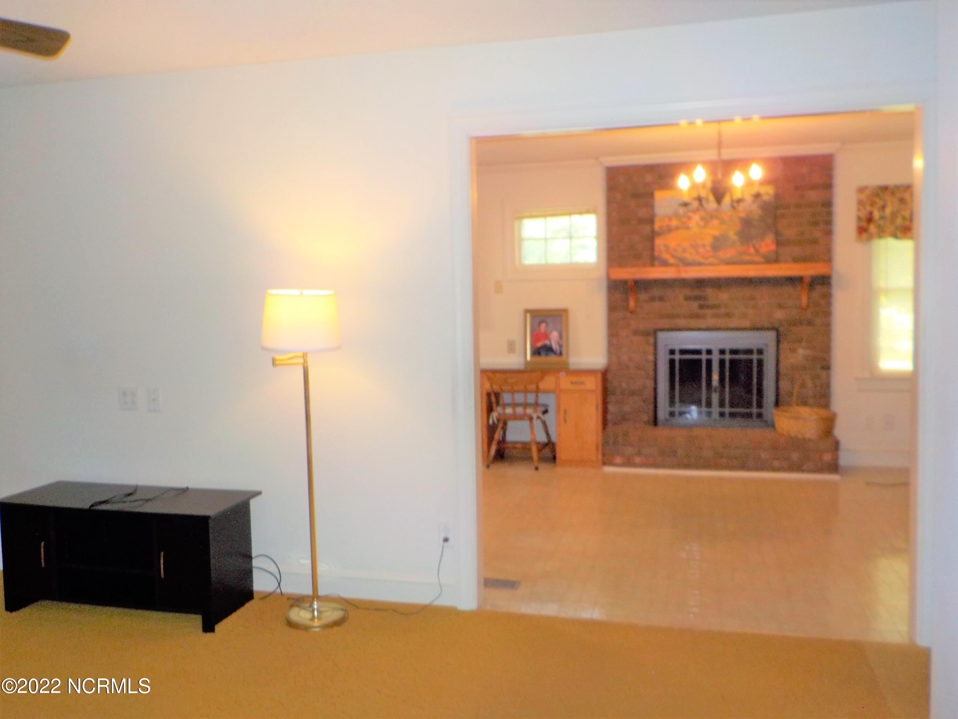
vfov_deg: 46.8
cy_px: 360
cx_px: 479
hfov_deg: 60.0
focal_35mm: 30
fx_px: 830
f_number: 3.3
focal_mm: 4.1
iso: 200
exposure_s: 1/30
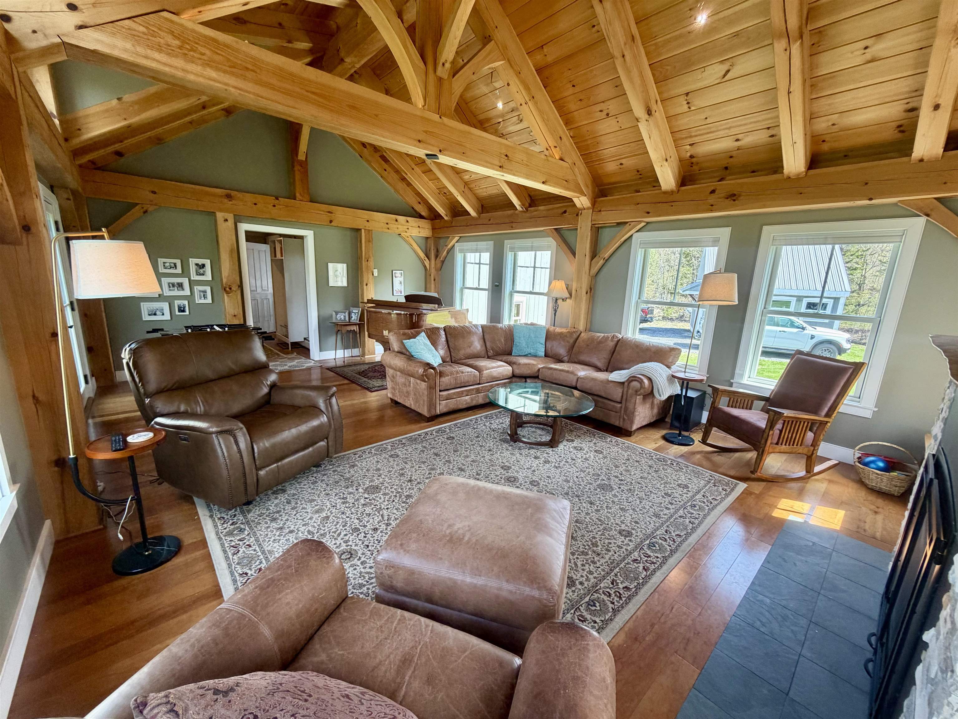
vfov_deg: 85.7
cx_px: 479
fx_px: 387
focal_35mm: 14
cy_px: 360
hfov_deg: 102.1
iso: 160
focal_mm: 2.22
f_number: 2.2
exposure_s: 1/120
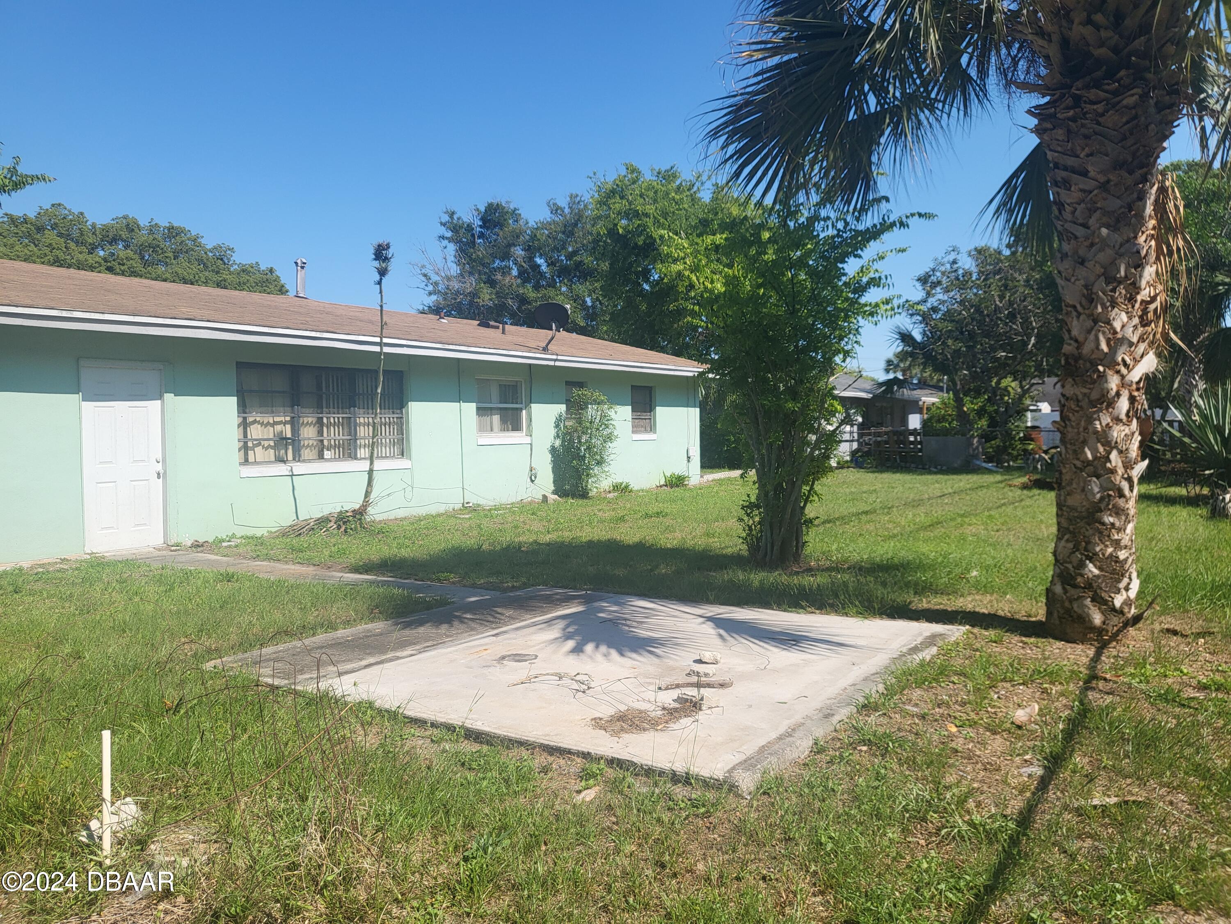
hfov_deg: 67.3
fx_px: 925
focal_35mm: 26
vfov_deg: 53.1
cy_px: 462
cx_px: 616
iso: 50
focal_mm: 4.25
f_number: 1.8
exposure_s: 1/2775
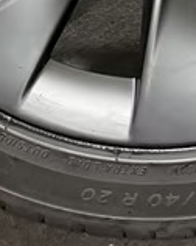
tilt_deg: -36.5
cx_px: 140
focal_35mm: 114
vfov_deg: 15.3
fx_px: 828
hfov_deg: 13.5
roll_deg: -2.0
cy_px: -148
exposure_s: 1/50
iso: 800
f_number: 1.78
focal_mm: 6.76
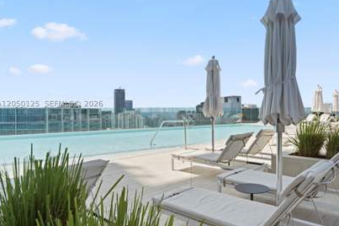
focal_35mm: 26
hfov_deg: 69.1
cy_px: 102
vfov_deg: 49.5
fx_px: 244
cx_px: 196
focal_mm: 21.8
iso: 100
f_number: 10
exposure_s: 1/30
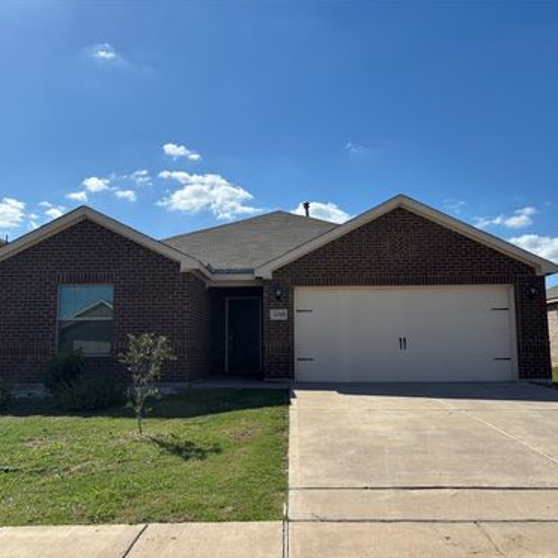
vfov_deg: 52.5
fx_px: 565
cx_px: 269
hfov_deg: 52.5
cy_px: 279
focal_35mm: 31
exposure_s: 1/4425
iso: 50
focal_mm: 5.96
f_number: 1.6
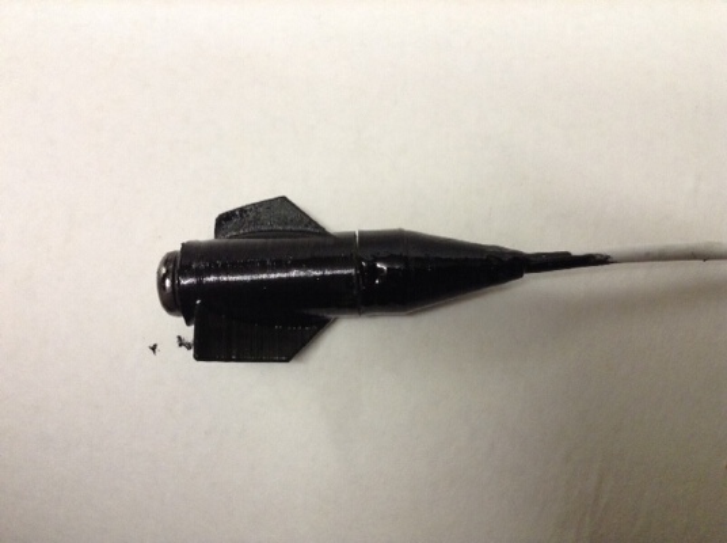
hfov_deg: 55.4
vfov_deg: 42.8
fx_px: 692
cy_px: 272
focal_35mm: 33
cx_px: 364
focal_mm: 3.3
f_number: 2.4
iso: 100
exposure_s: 1/25
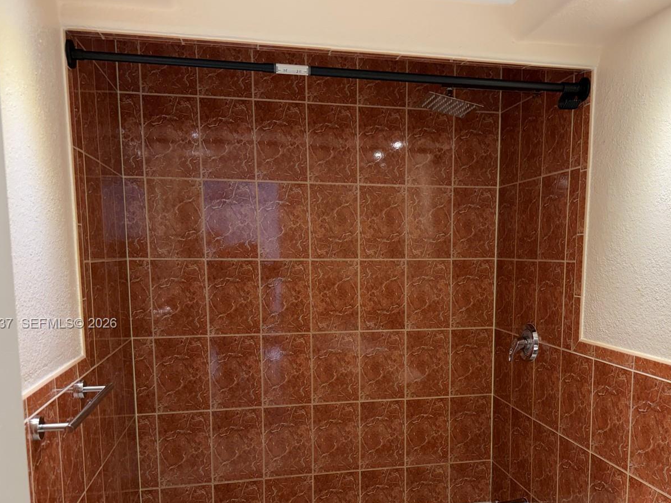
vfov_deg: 43.7
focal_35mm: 32
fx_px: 620
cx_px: 390
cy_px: 324
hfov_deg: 56.5
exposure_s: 1/120
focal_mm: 6.76
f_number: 1.78
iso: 160
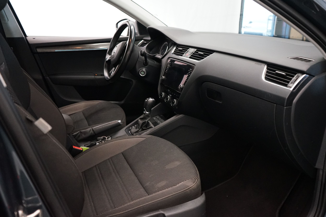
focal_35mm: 29
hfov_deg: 63.7
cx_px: 163
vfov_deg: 45.0
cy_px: 108
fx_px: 263
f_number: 3.5
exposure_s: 1/160
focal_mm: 29
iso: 5000
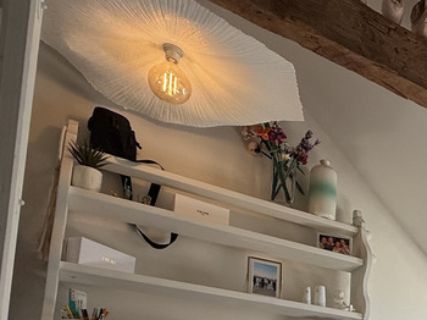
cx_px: 515
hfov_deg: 35.7
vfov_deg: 30.6
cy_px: 368
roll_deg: -0.1
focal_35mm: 41
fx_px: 505
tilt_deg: +8.8
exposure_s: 1/300
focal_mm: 2.22
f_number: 2.2
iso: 64
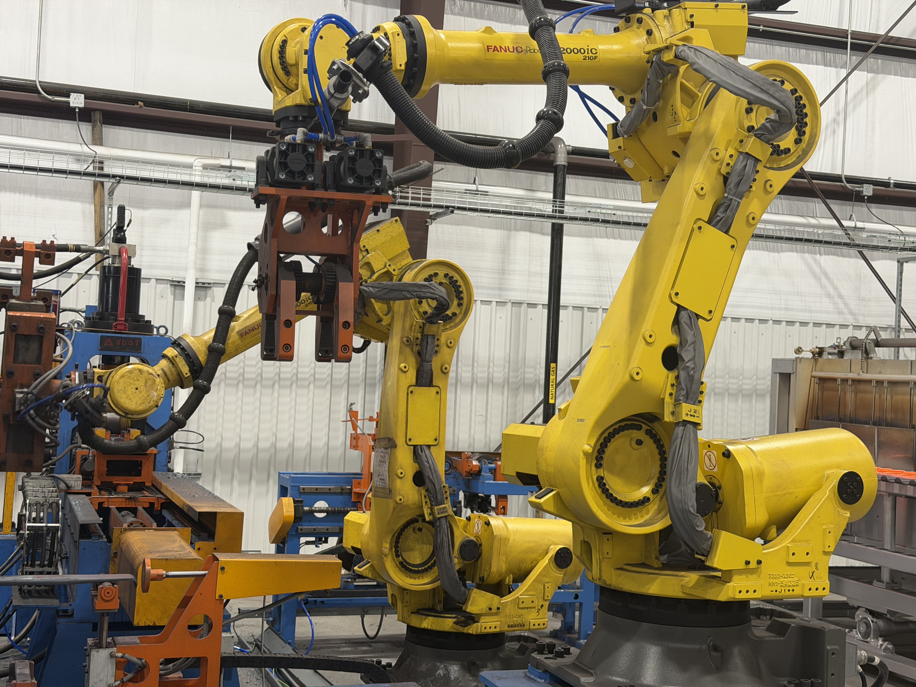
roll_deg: -2.2
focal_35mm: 48
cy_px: 344
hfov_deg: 39.7
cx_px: 458
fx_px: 1270
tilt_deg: +2.4
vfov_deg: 30.3
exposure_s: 1/60
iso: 125
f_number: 1.78
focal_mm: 6.76
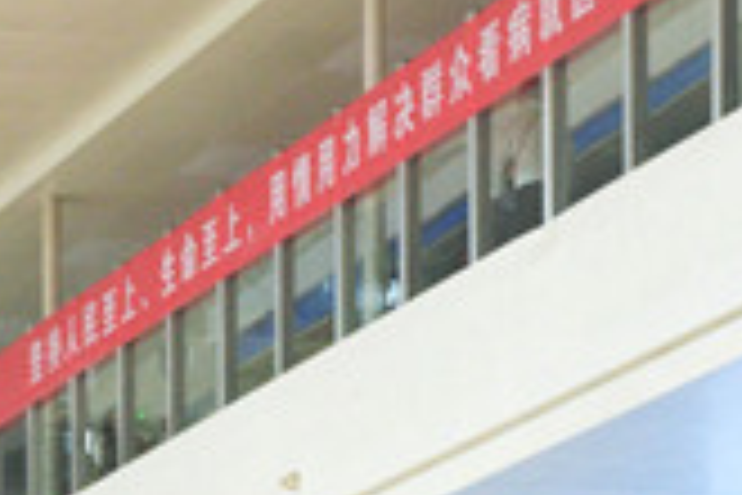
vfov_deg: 5.4
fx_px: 5132
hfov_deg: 8.2
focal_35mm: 249
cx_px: 36
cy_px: 958
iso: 2000
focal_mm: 38
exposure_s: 1/160
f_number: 6.3
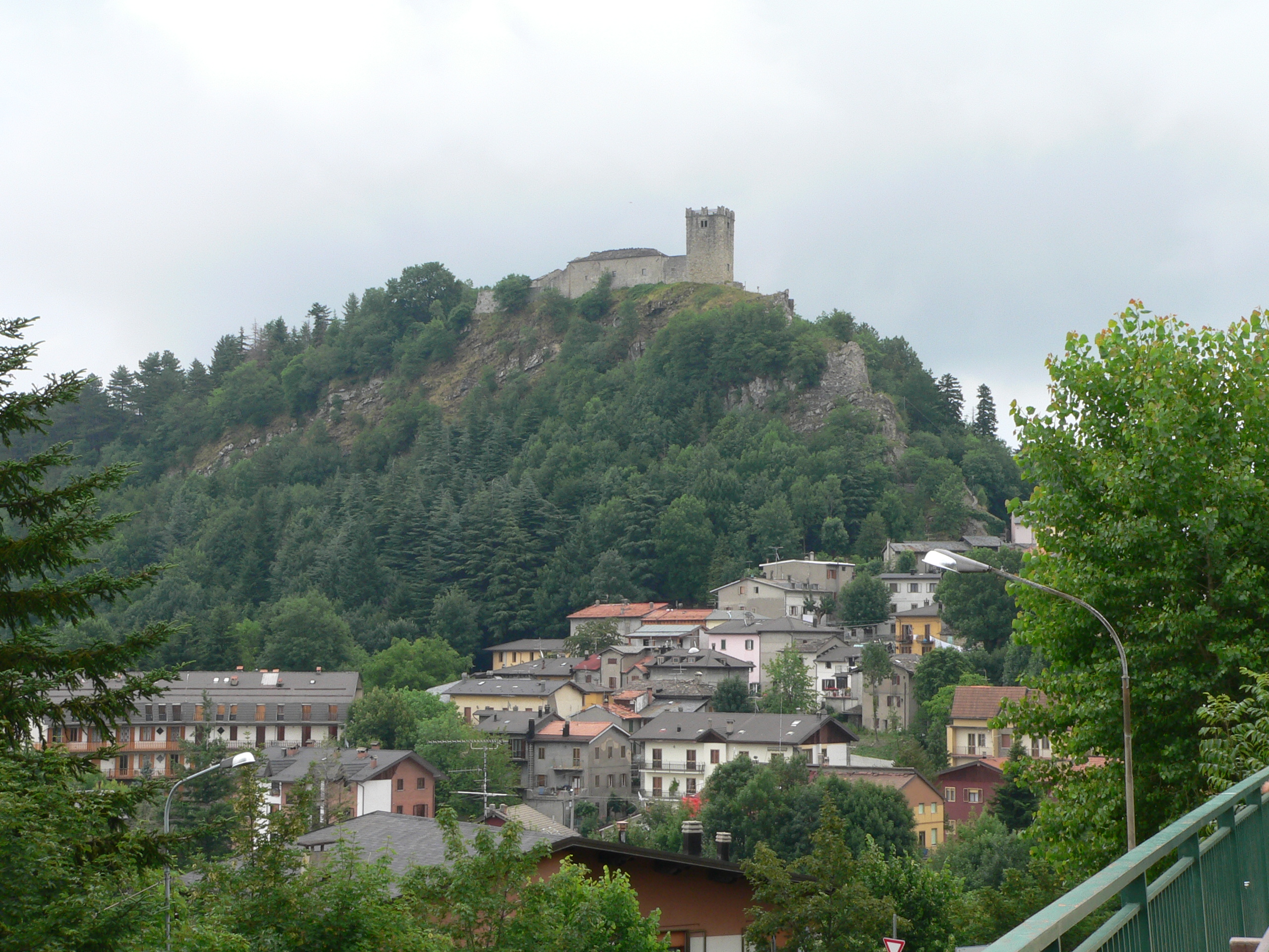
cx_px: 634
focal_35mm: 70
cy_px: 476
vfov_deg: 21.0
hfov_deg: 27.8
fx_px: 2566
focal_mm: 11.6
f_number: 8
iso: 100
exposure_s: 1/80
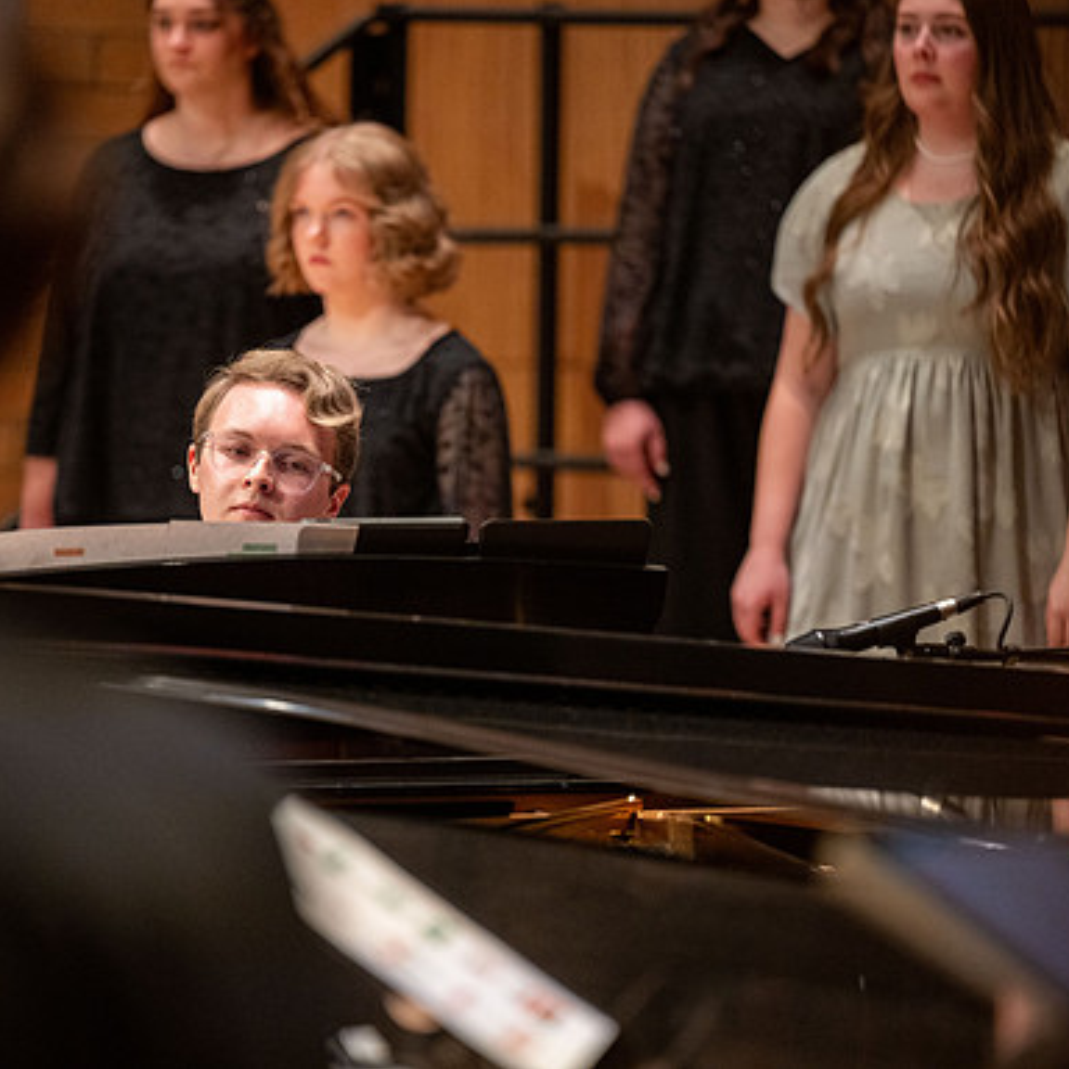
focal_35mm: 257
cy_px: 533
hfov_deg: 6.8
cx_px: 470
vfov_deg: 6.8
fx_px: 8979
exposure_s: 1/500
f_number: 2.8
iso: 2500
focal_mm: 200
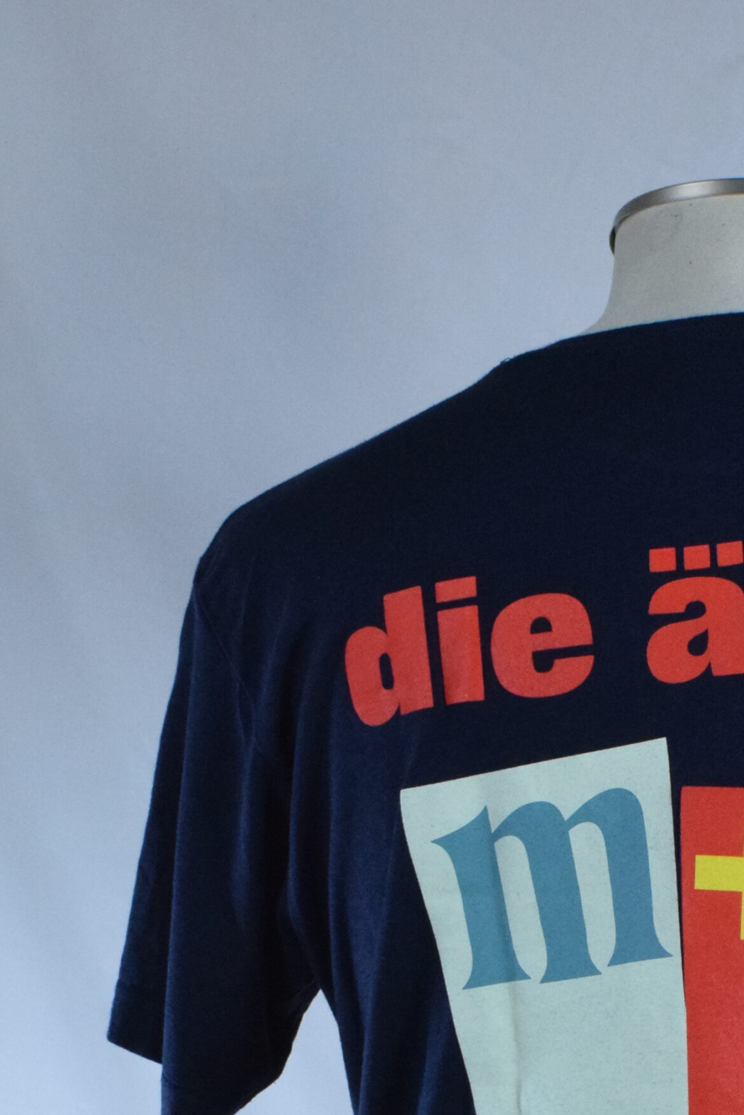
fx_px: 2540
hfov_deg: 16.3
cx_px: 731
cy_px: 1016
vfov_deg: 24.0
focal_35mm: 82
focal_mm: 24
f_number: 13
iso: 3200
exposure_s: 1/250
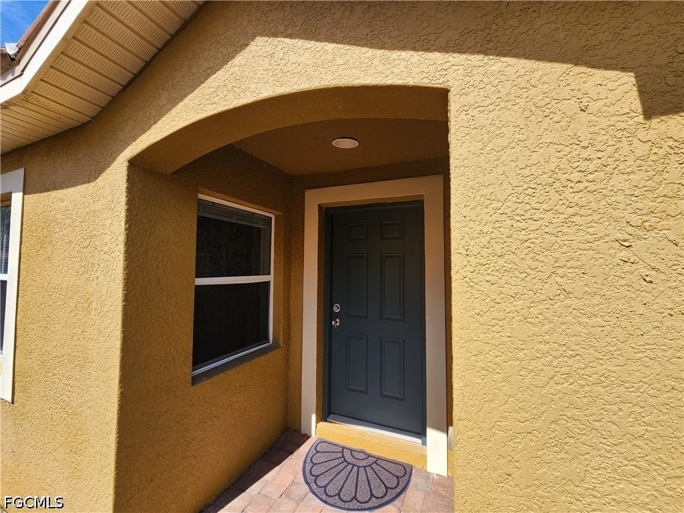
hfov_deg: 106.2
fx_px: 257
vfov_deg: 89.9
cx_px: 342
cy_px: 256
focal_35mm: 13
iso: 50
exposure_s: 1/973
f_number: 2.2
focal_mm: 2.2
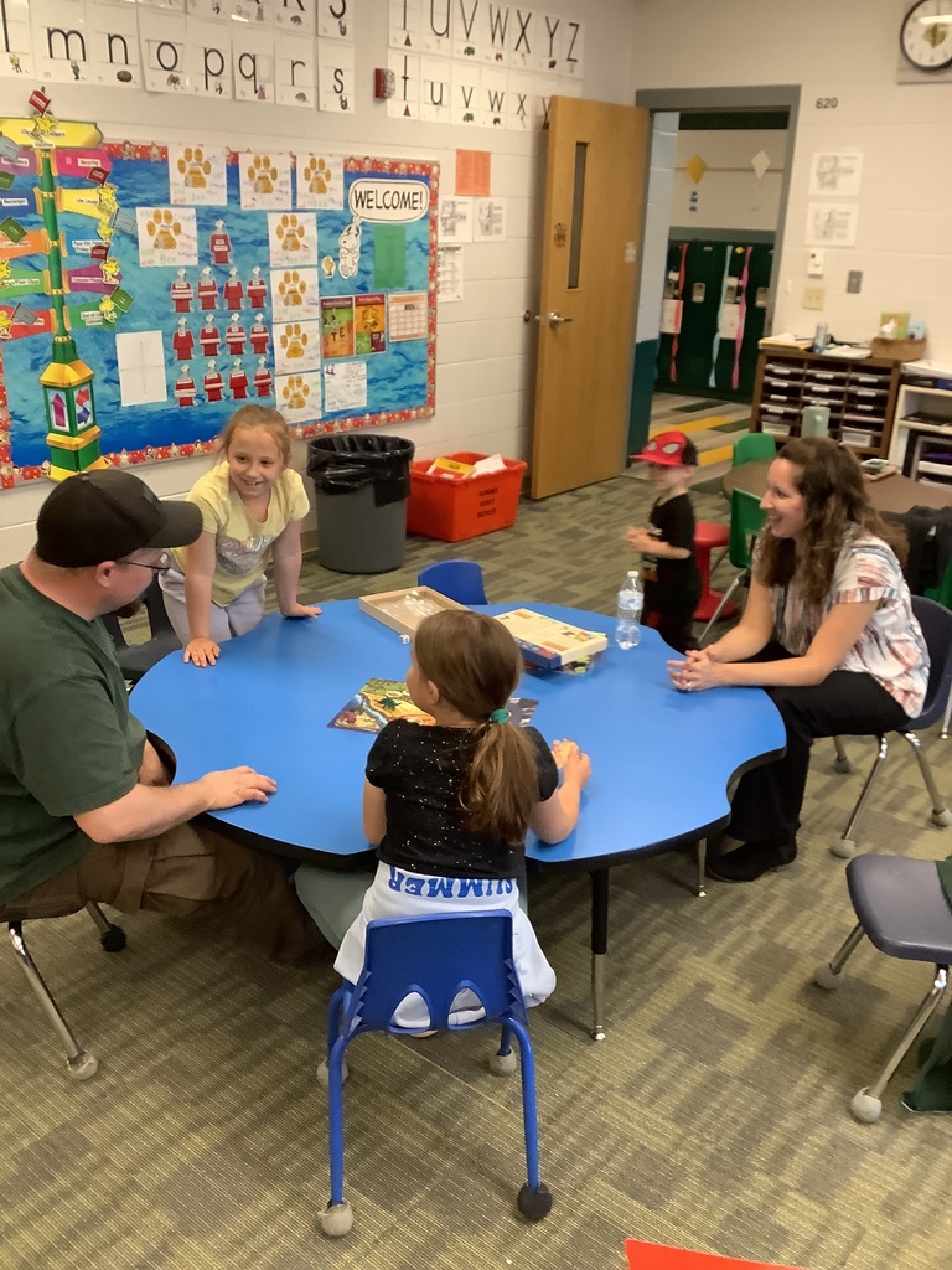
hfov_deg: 45.4
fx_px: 1137
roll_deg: -2.7
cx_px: 476
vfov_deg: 58.4
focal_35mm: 31
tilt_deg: -20.6
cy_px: 635
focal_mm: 3.3
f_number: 2.4
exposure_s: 1/50
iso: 250
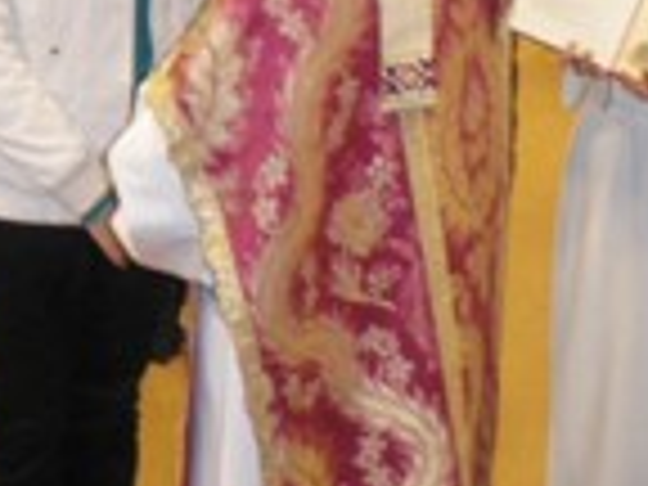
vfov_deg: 12.7
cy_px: -198
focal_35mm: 112
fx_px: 2097
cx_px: 225
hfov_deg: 17.5
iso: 400
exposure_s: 1/50
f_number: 3.5
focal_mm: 6.3
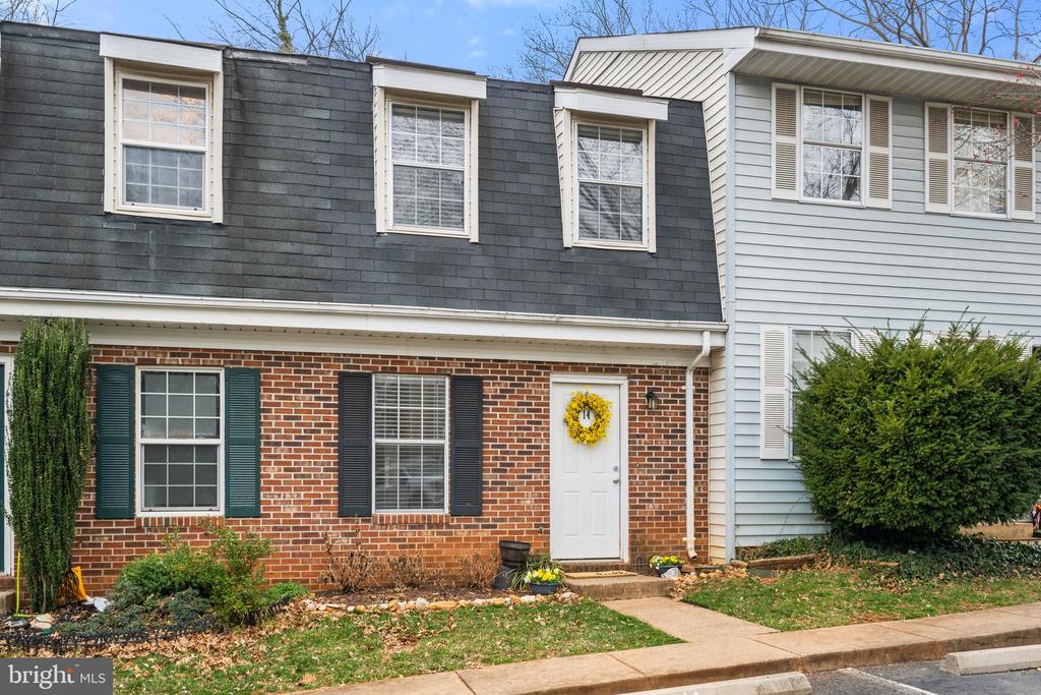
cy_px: 348
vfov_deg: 42.3
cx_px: 520
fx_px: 896
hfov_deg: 60.3
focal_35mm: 31
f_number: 10
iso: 250
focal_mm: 31
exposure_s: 1/50
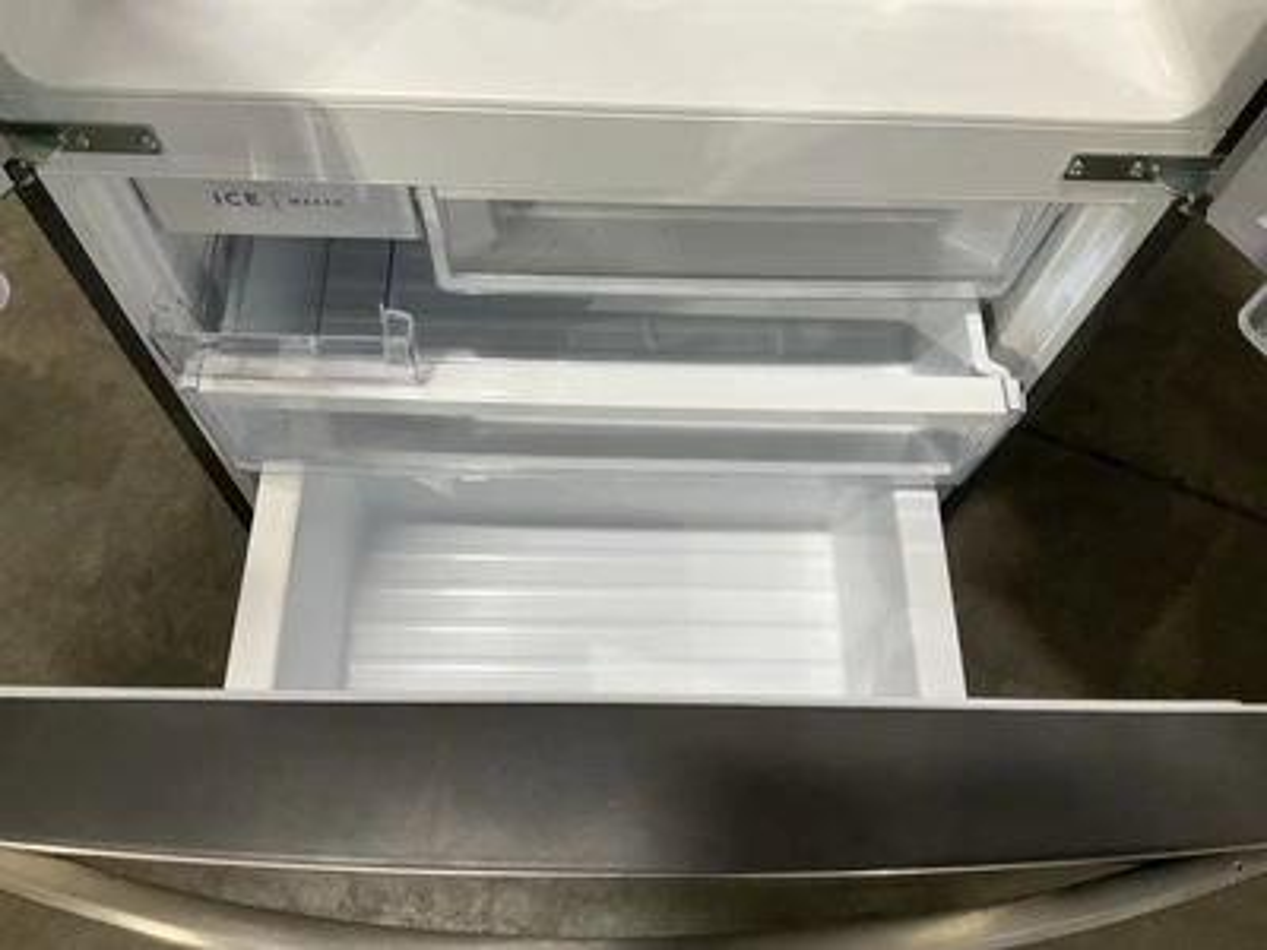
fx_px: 1061
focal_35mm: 29
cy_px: 475
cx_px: 634
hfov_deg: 61.7
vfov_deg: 48.2
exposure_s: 1/60
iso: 160
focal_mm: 3
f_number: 1.8
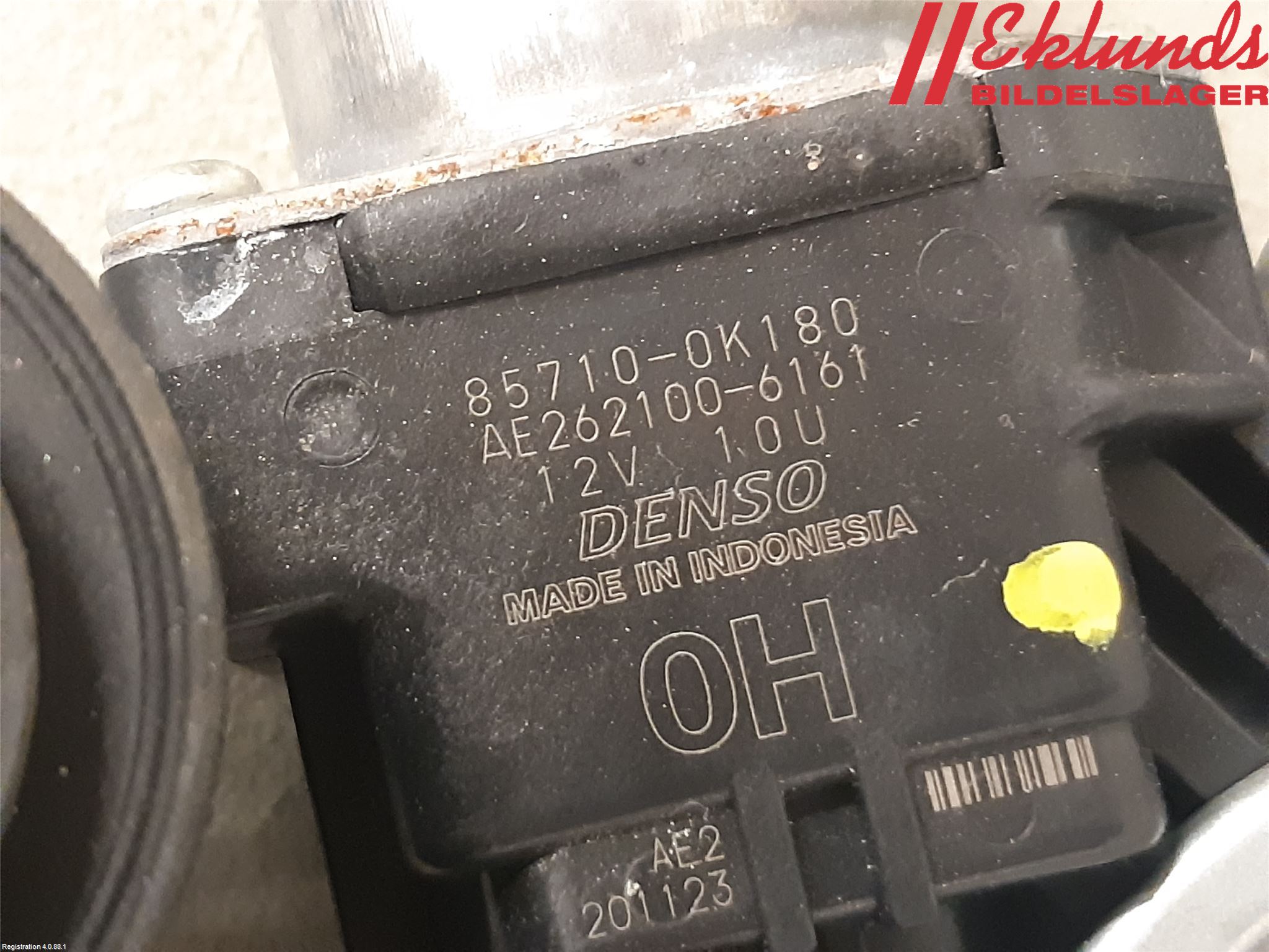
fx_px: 953
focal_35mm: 26
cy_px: 476
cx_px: 634
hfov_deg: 67.3
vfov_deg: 53.1
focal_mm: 3.93
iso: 500
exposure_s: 1/25
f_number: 1.7
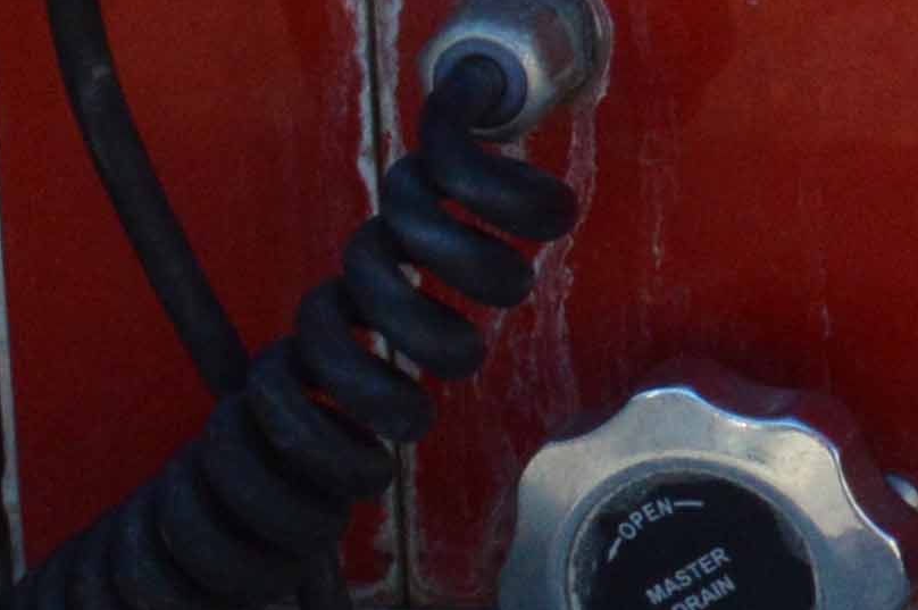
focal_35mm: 268
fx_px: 6827
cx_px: 2846
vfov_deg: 4.9
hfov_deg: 6.9
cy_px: -1259
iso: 800
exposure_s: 1/500
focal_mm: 24
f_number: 11
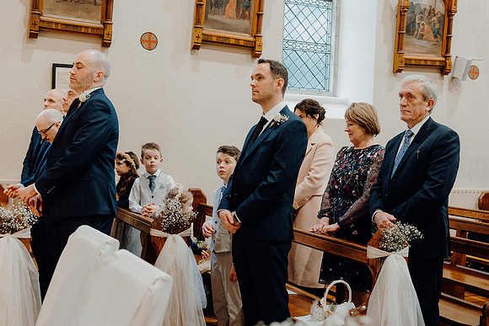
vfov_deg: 27.5
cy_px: 163
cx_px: 244
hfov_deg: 40.3
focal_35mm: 49
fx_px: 666
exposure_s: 1/160
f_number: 3.5
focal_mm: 33
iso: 3200
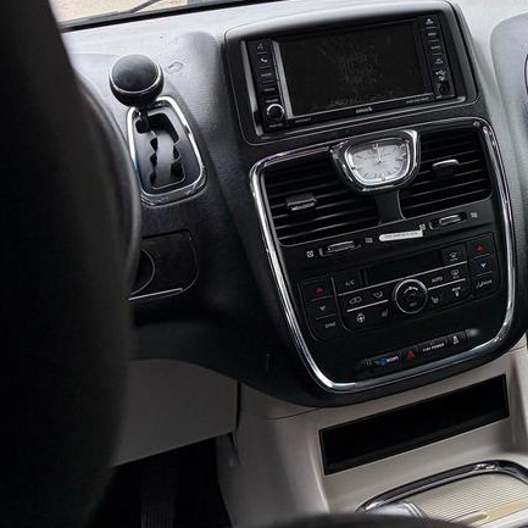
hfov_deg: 23.5
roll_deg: +5.5
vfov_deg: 24.6
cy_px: 55
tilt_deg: -14.5
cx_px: 608
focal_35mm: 68
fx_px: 1173
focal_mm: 5.96
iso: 125
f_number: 1.6
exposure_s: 1/89
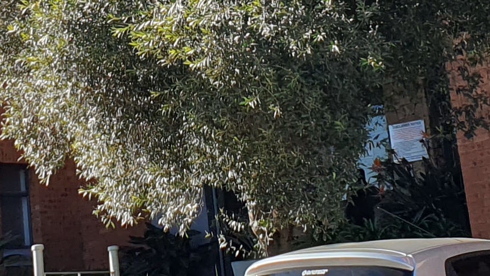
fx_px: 1715
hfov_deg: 16.2
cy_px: -92
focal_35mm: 132
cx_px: 177
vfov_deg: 9.0
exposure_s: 1/562
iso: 50
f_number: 2.4
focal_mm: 4.32
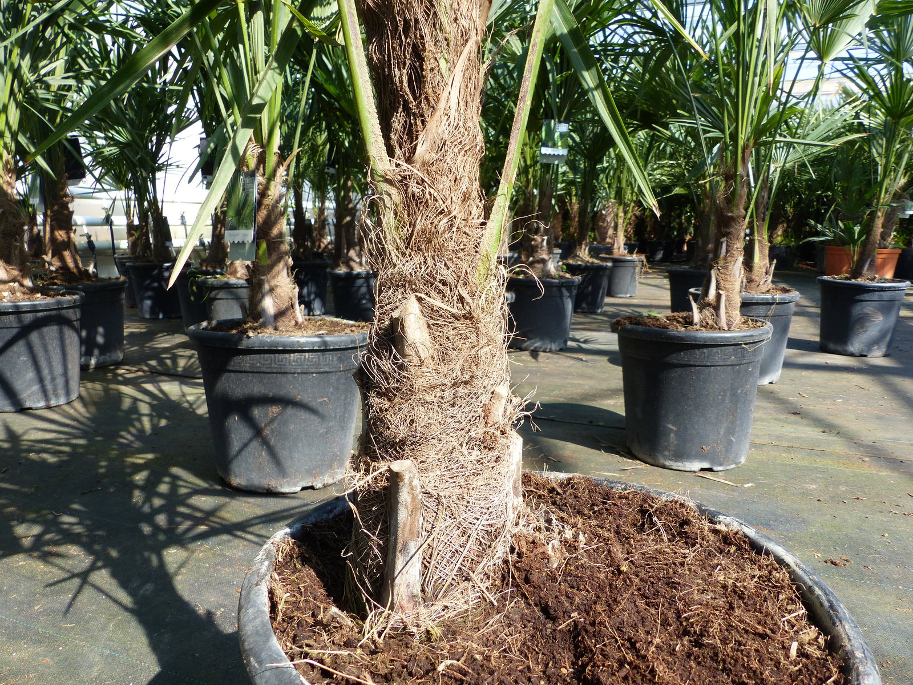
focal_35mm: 25
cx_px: 456
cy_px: 342
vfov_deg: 54.9
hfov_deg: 69.4
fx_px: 659
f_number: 4
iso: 100
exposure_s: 1/250
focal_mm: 4.5
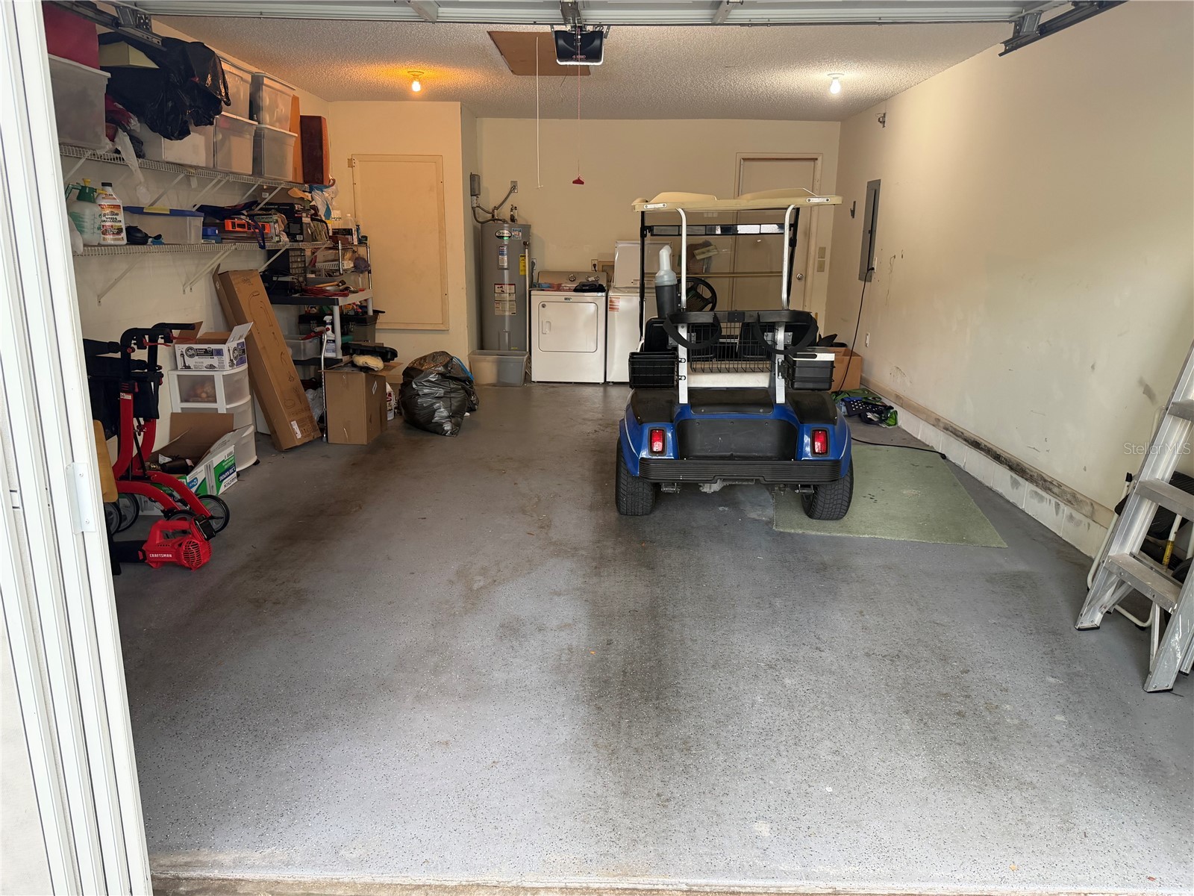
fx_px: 828
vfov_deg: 56.8
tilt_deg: -13.2
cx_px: 597
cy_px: 448
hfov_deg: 71.6
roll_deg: -0.1
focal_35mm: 24
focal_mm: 6.76
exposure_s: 1/113
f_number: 1.78
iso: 200
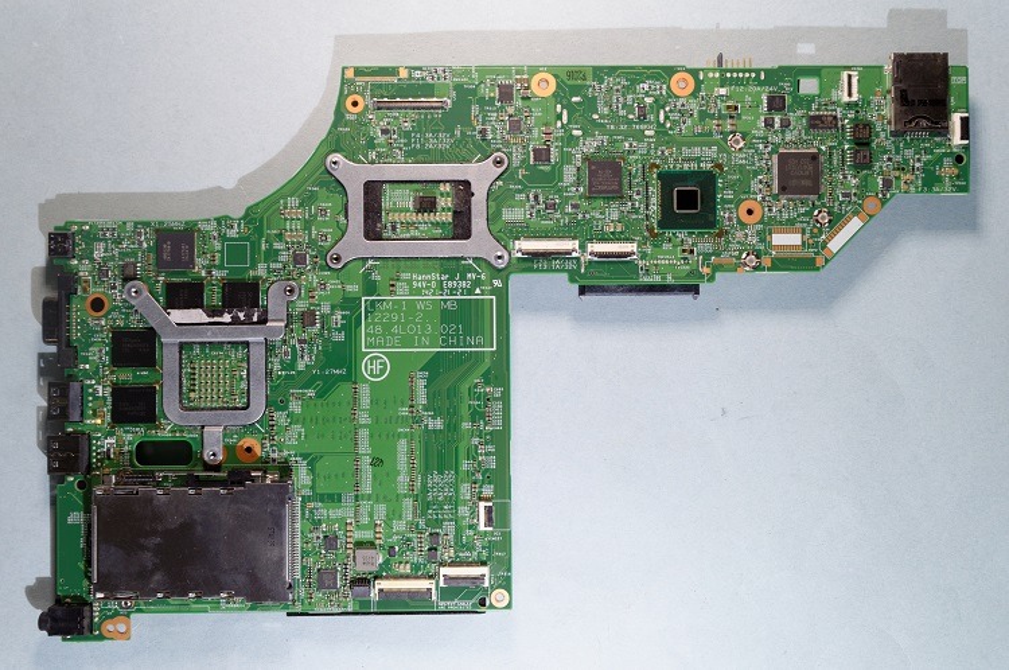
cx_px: 504
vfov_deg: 38.3
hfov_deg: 55.2
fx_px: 966
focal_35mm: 34
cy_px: 335
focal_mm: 23
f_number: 8
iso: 100
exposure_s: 1/5
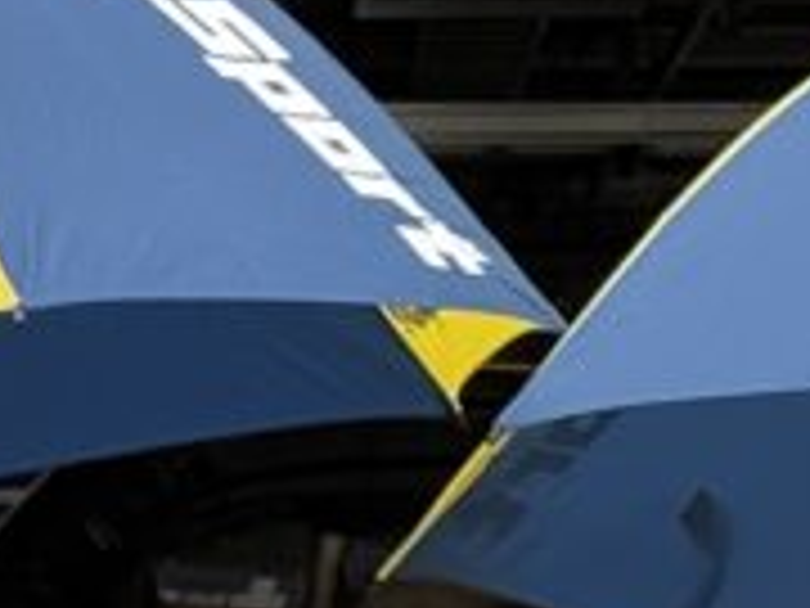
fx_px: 7301
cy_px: 1554
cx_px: 234
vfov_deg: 4.6
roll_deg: +0.4
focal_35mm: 312
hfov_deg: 6.3
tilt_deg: -6.1
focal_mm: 6.76
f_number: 1.78
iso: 100
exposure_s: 1/509
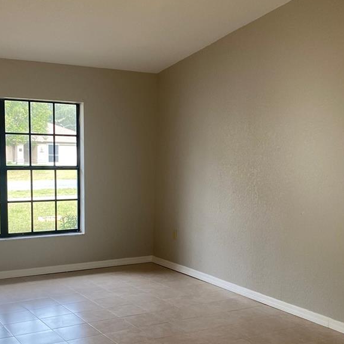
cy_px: 227
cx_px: 171
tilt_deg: -6.4
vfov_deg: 35.0
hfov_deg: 35.4
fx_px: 540
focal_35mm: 48
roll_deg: -1.1
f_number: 1.8
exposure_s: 1/120
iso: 80
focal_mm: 4.25
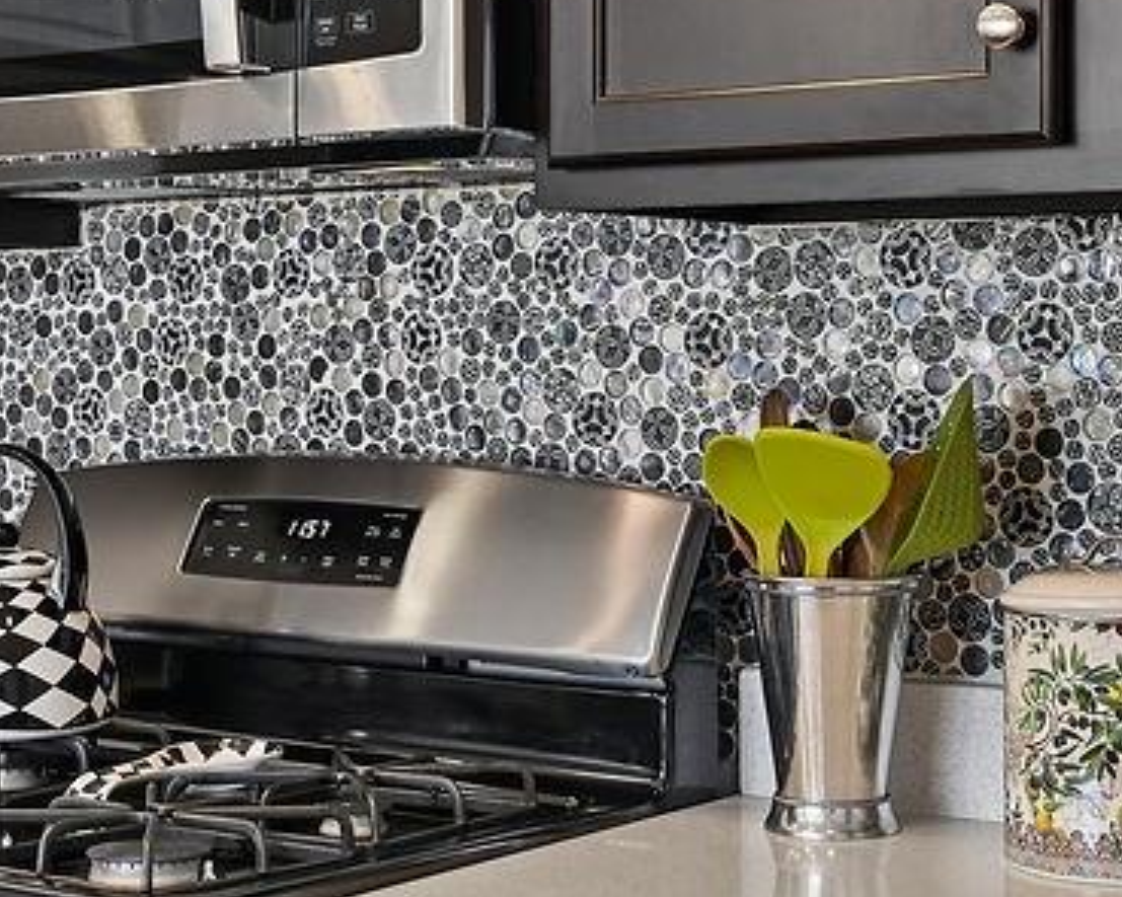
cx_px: 502
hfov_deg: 24.4
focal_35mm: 78
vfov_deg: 19.6
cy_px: 357
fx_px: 2589
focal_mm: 30
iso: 400
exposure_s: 1/40
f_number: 5.6
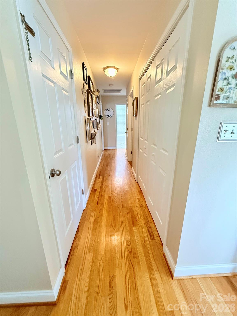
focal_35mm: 14
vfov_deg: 102.1
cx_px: 118
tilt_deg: -15.3
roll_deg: +0.1
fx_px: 128
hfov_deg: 85.7
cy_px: 158
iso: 640
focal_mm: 2.22
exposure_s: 1/60
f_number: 2.2
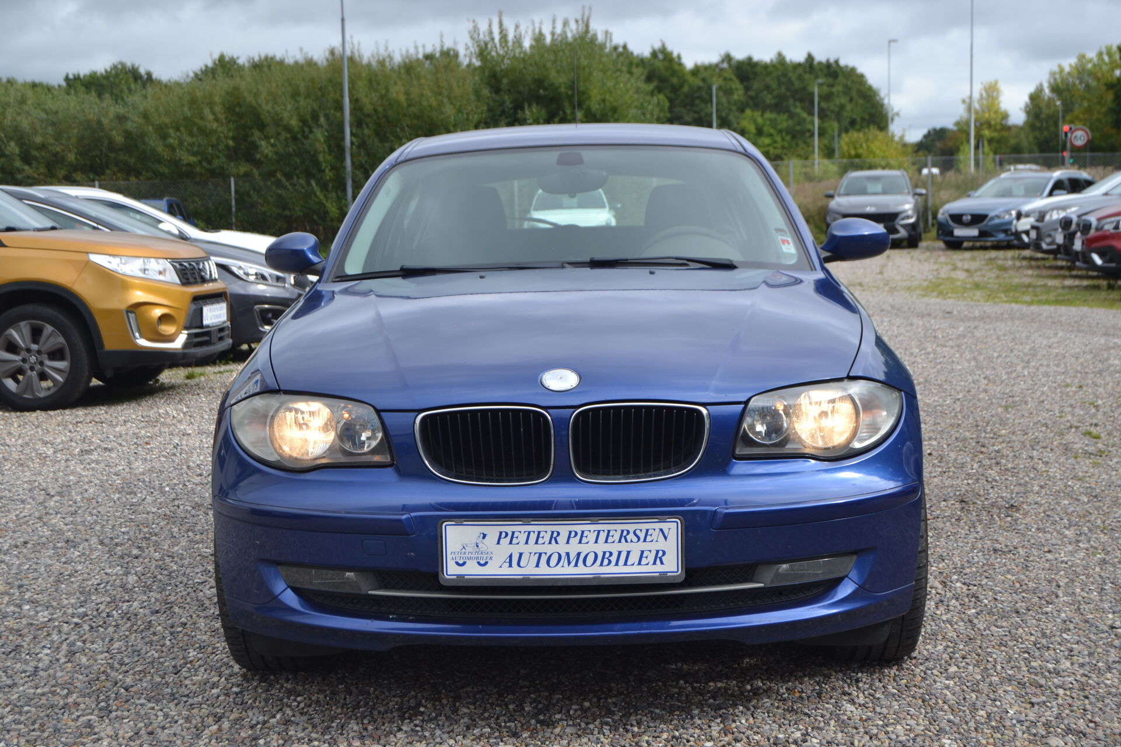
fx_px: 1635
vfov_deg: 25.8
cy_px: 374
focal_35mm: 52
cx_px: 560
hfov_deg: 37.9
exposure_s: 1/200
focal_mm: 35
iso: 100
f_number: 7.1
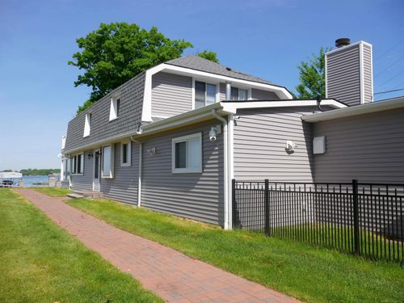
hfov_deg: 63.4
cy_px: 152
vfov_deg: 49.7
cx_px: 202
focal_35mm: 28
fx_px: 327
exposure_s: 1/1300
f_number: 5.6
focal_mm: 14
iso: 200
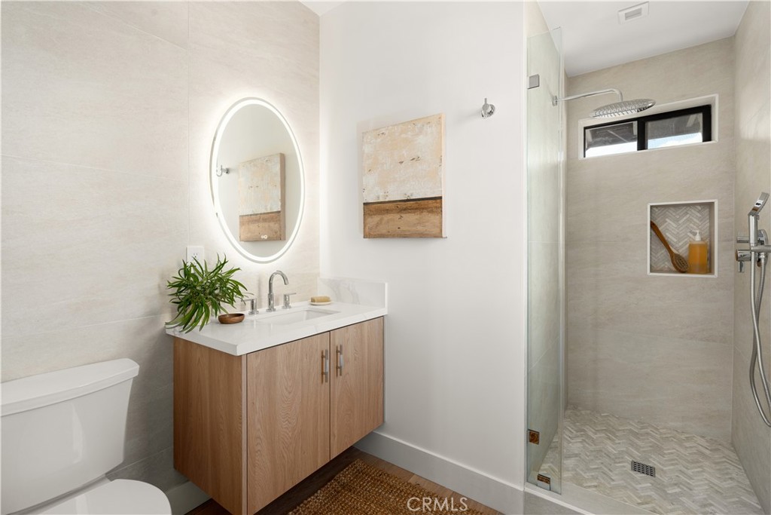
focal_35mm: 16
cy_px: 258
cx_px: 386
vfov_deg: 73.8
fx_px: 343
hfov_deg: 96.7
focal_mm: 16
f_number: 9
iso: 320
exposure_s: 1/6
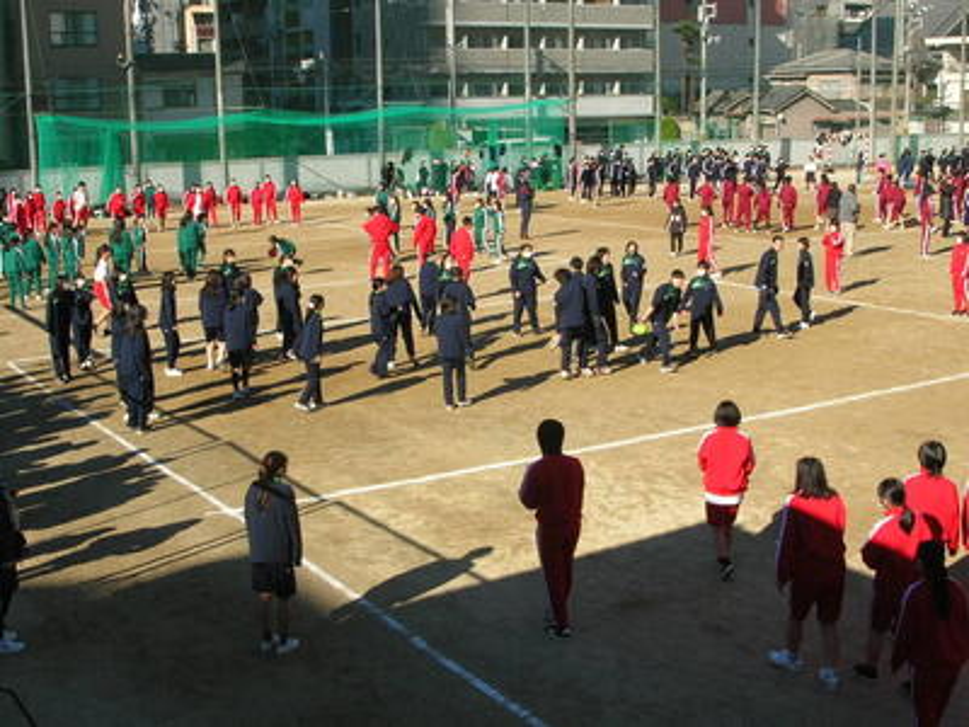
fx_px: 1344
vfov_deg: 30.3
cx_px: 484
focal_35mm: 48
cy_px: 364
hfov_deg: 39.7
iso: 50
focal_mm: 8
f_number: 6.4
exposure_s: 1/177
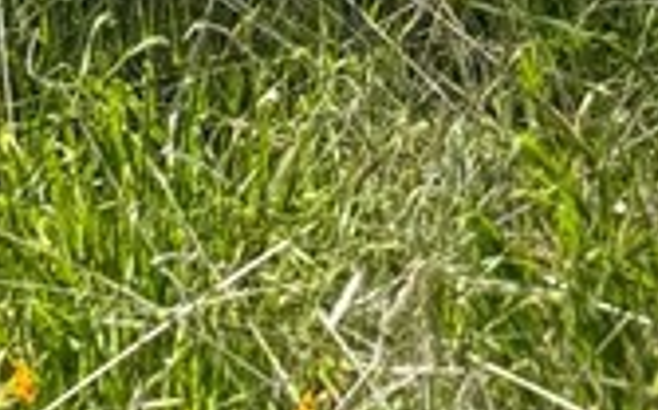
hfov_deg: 13.0
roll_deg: -3.9
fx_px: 2795
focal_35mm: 156
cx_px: -213
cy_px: -1601
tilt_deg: -17.6
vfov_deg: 5.9
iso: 80
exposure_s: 1/4405
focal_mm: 6.76
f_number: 1.78
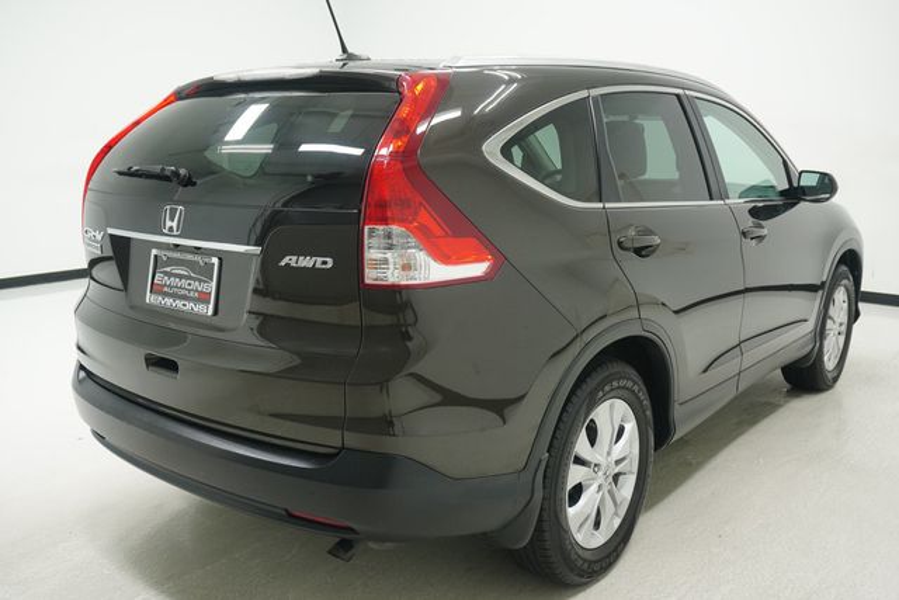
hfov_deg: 57.2
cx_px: 450
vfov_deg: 40.0
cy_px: 300
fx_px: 824
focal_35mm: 33
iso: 1000
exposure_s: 1/200
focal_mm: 22
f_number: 5.6
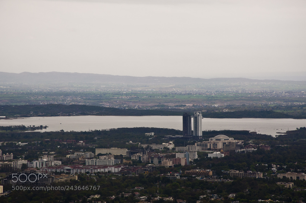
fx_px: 1337
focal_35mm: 158
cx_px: 153
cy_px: 102
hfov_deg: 13.1
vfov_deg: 8.7
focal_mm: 105
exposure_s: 1/125
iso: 250
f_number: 11
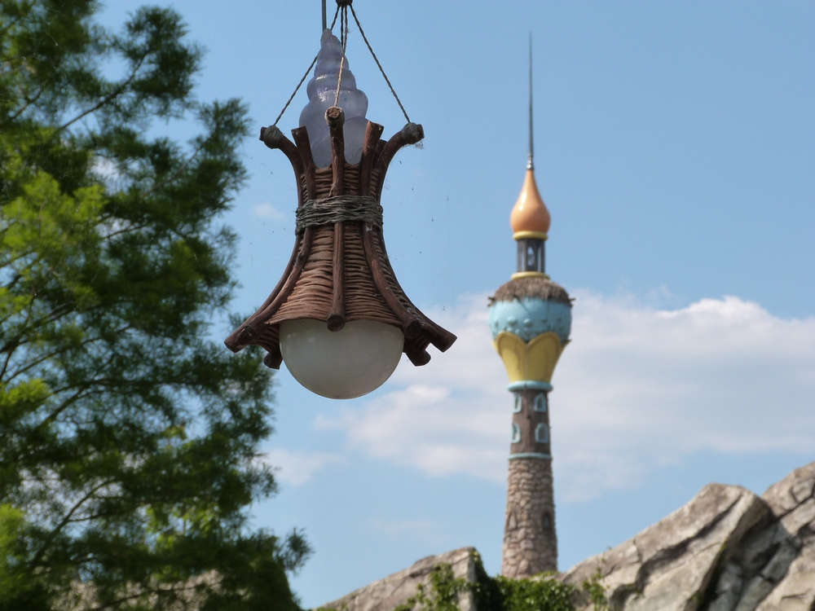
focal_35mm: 155
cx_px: 408
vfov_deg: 9.6
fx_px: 3649
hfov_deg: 12.7
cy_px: 306
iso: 160
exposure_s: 1/640
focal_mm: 27.9
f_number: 5.6
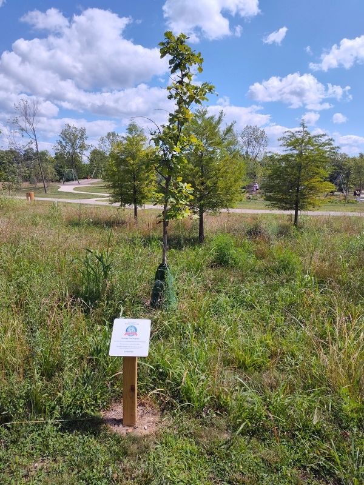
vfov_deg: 73.9
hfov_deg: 58.9
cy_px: 242
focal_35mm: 23
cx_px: 182
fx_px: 322
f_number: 1.8
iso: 100
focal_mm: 5.56
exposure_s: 1/2281
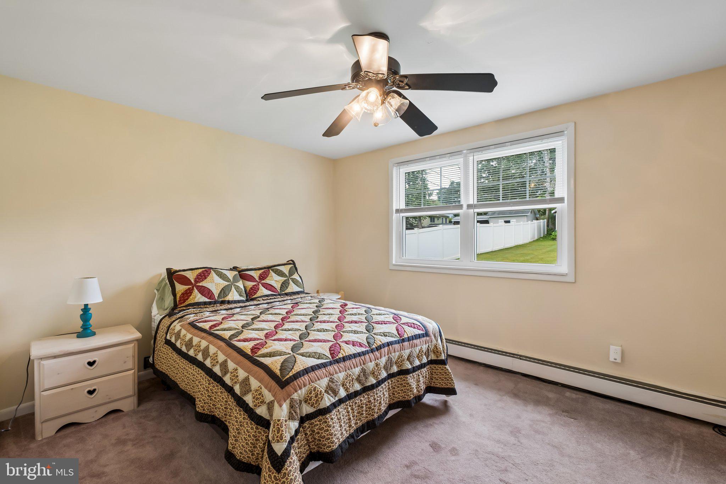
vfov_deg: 77.3
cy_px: 242
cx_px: 363
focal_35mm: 15
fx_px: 302
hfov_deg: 100.4
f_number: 8
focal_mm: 10
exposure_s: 1/10
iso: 250
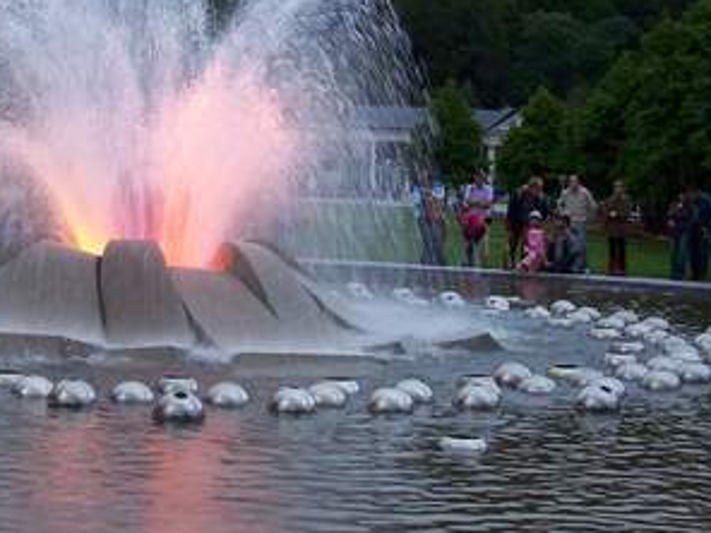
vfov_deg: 18.4
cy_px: 223
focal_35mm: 80
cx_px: 125
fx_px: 1643
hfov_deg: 24.0
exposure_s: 1/30
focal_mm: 7.8
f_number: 2.8
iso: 200
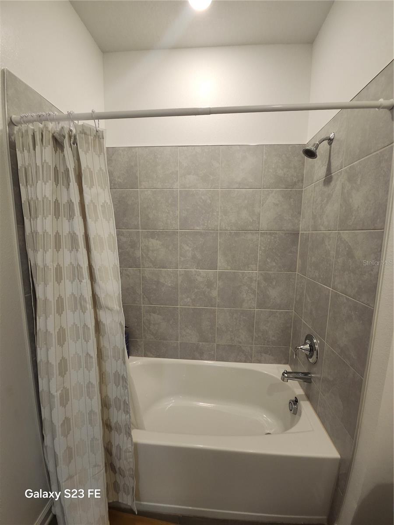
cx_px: 197
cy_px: 262
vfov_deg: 106.2
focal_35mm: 13
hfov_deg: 89.9
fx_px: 197
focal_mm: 1.74
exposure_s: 1/60
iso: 125
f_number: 2.2
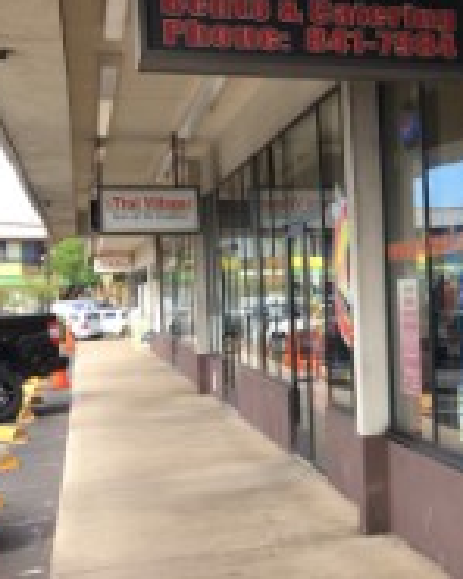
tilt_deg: -3.1
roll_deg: +1.0
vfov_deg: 27.5
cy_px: 310
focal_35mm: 69
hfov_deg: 20.2
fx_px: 1182
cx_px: 613
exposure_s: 1/254
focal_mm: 4.15
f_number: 2.2
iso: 25
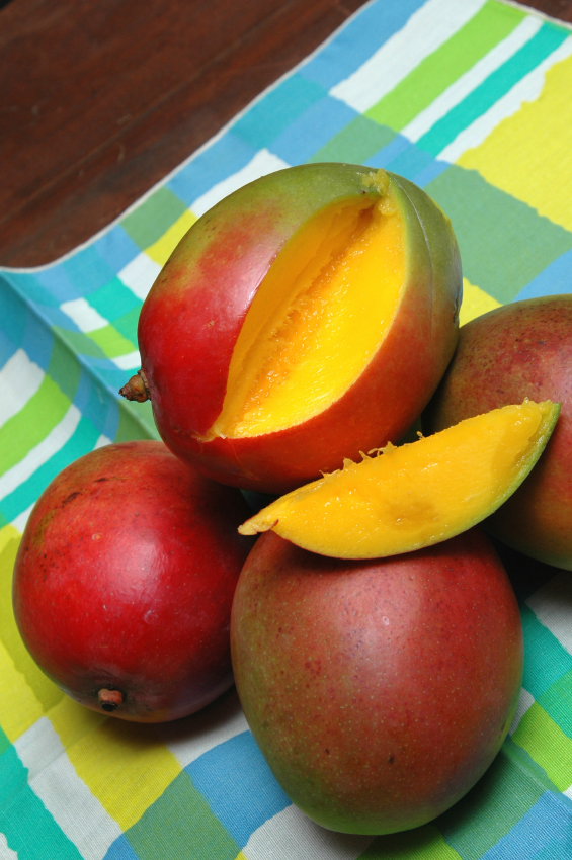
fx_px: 1791
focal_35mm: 75
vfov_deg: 27.0
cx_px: 286
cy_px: 430
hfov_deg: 18.1
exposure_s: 1/640
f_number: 11
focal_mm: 50
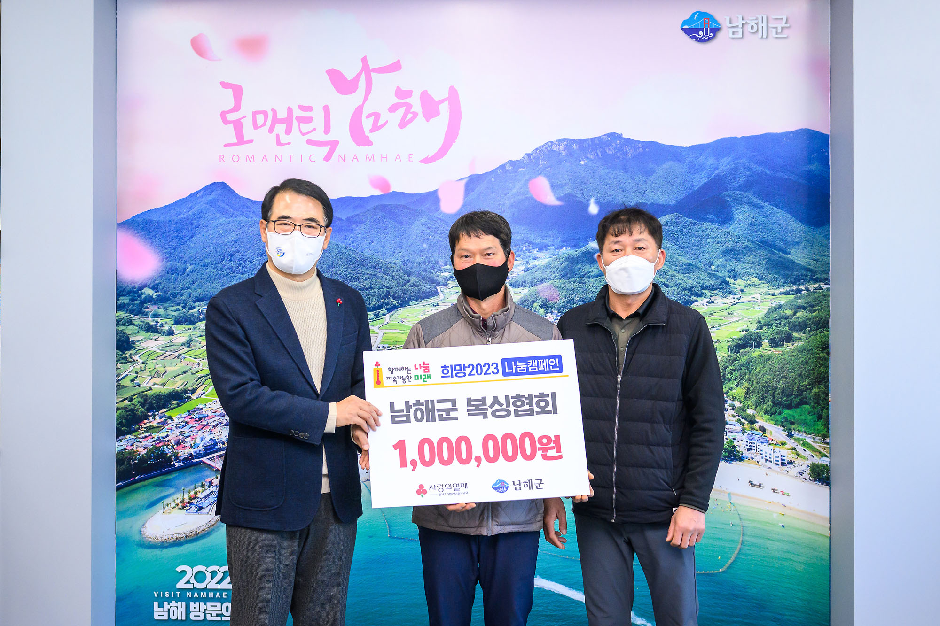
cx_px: 470
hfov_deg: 48.5
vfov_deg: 33.4
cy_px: 313
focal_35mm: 40
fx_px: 1044
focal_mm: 40
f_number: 4
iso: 1600
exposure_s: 1/200
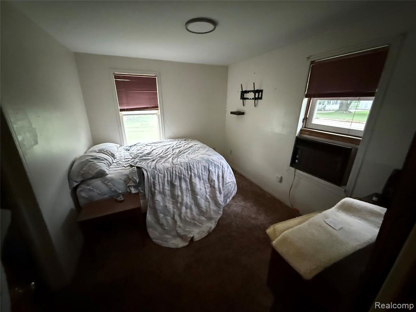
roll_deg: +1.0
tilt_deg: -18.8
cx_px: 208
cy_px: 156
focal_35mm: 14
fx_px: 168
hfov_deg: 102.1
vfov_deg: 85.7
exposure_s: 1/47
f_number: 2.2
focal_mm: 2.22
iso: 1250
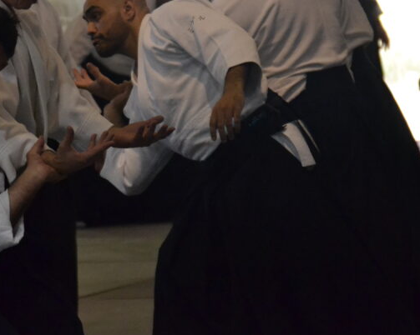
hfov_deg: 5.6
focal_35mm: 344
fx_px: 4274
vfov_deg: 4.5
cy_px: 71
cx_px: 21
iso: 2800
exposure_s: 1/500
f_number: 4.8
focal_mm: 120
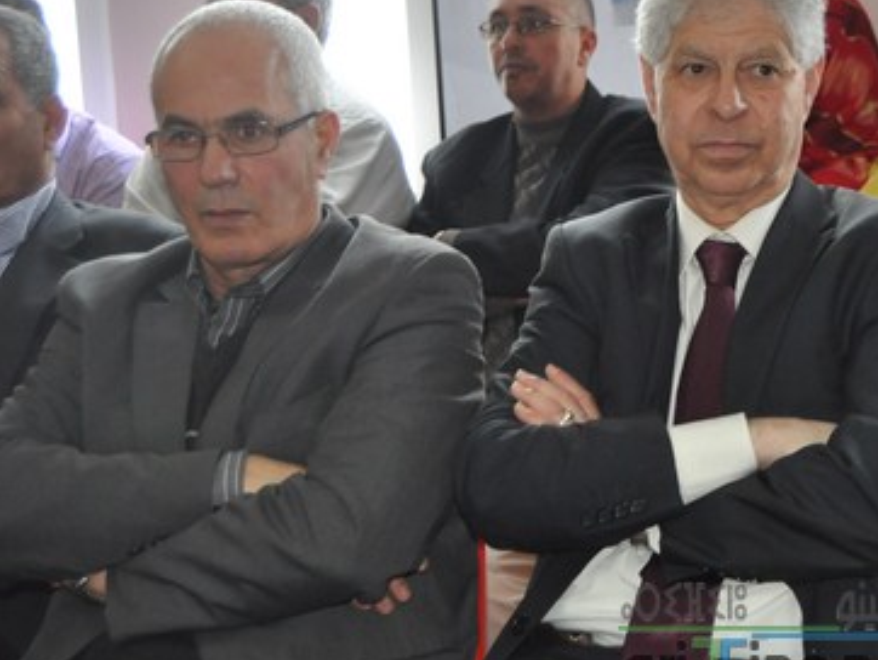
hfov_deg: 24.1
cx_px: 774
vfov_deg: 18.7
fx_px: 2001
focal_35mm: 79
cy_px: 258
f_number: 4.2
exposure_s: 1/60
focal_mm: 31
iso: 800
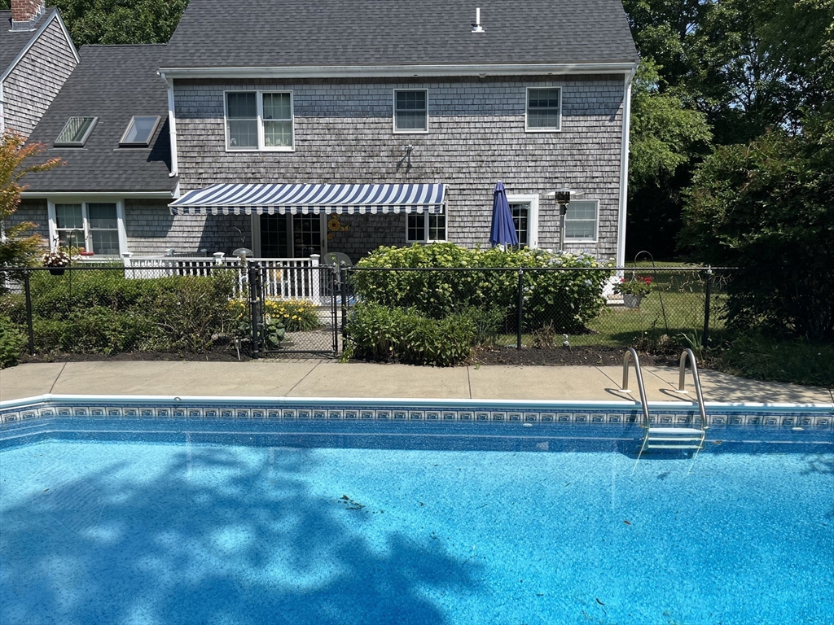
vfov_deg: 53.1
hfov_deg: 67.3
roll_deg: +1.0
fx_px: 626
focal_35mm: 26
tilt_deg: -6.6
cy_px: 312
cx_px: 417
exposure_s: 1/4149
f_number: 1.6
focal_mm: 5.1
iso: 50
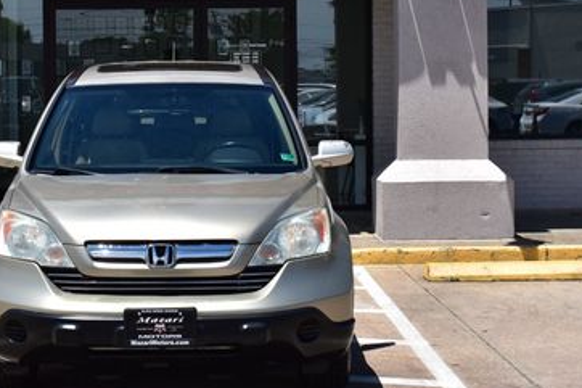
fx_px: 1242
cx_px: 191
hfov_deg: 26.2
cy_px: 111
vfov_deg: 17.7
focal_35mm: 77
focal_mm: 29
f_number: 11
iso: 280
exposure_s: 1/500
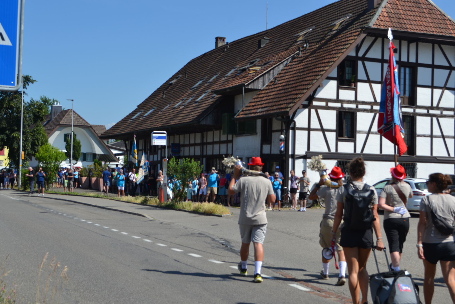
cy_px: 154
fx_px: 676
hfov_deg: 37.2
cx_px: 225
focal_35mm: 54
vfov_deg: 25.3
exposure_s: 1/250
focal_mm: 35
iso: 100
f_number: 8
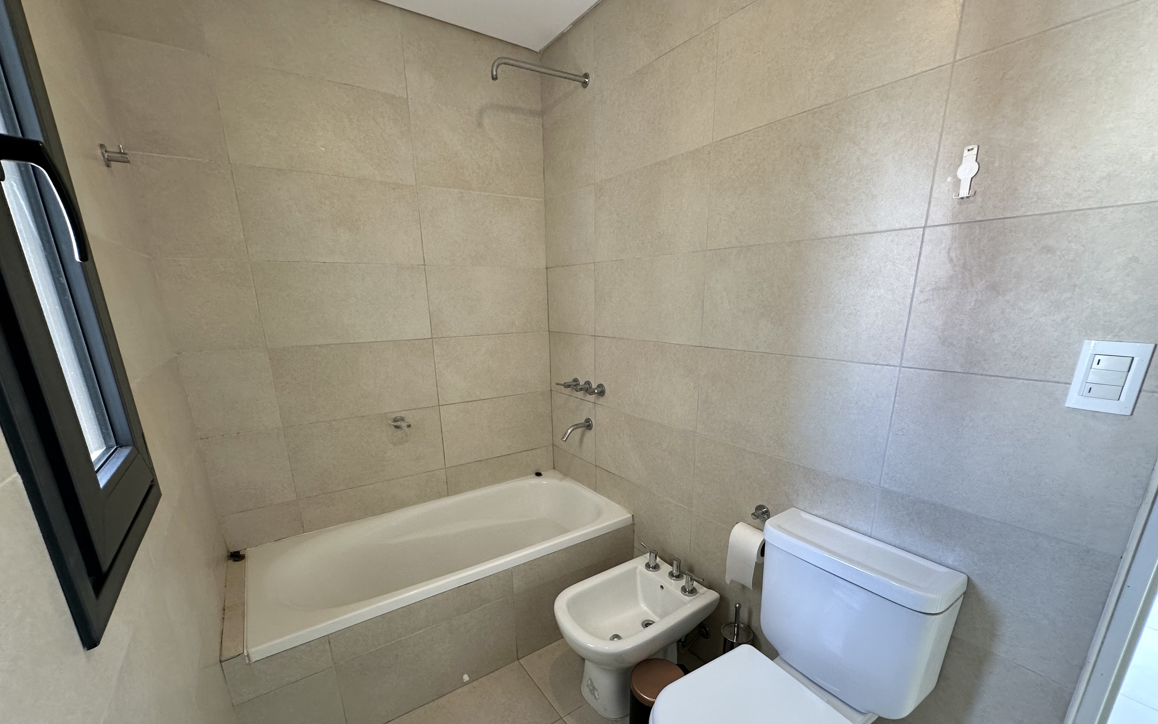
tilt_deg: -16.1
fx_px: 473
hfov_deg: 101.5
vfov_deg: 74.0
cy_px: 432
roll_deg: +1.1
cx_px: 584
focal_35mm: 15
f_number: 2.2
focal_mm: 2.22
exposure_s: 1/100
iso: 160
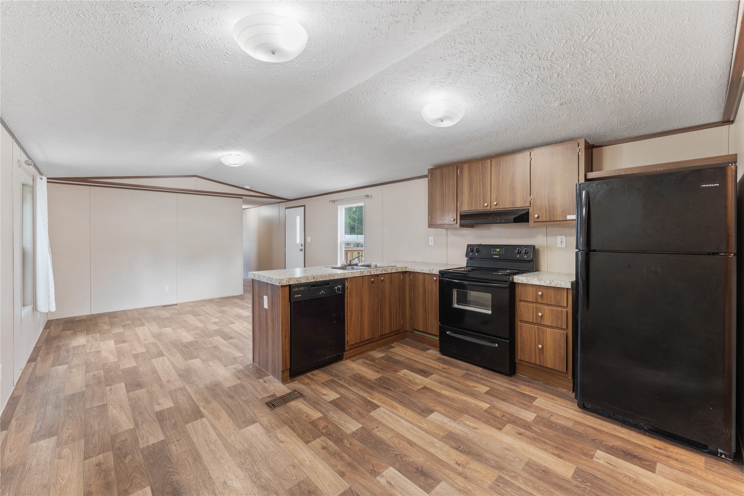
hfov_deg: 101.9
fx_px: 302
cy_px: 248
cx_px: 372
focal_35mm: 15
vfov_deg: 78.8
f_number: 8
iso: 100
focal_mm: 14.6
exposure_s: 4
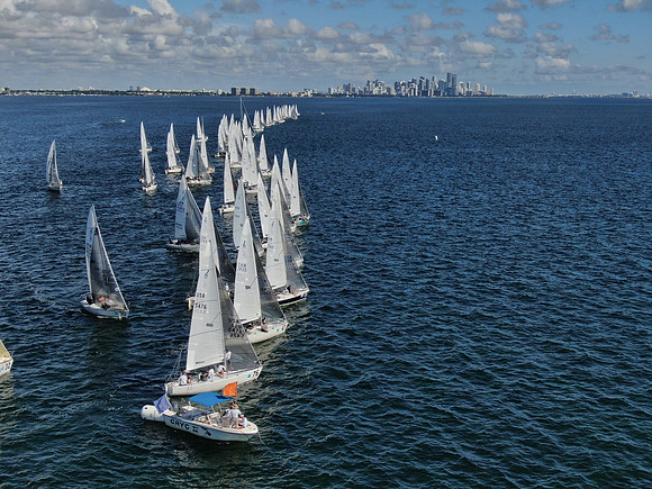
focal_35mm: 48
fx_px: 904
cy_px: 244
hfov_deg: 39.7
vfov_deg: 30.3
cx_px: 326
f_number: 3.8
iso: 100
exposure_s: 1/2000
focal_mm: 8.6
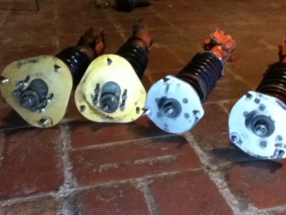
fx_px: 264
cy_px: 108
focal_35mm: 32
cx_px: 143
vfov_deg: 44.2
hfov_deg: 56.8
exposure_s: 1/15
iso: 800
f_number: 2.4
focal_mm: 3.85
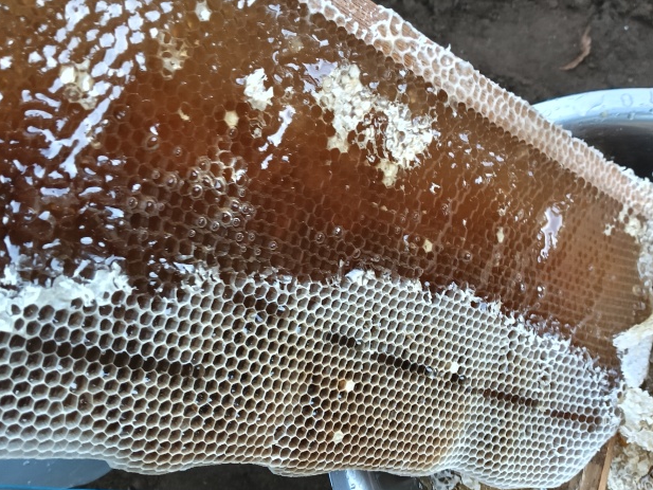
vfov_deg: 40.7
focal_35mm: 35
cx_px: 332
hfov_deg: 52.6
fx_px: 660
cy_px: 250
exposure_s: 1/50
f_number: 1.8
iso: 160
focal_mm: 3.61
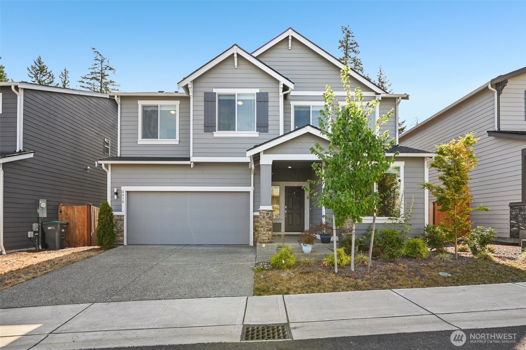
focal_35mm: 20
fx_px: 292
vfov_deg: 61.9
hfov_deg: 84.0
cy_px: 175
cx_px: 263
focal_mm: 20
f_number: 8
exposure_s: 1/500
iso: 400
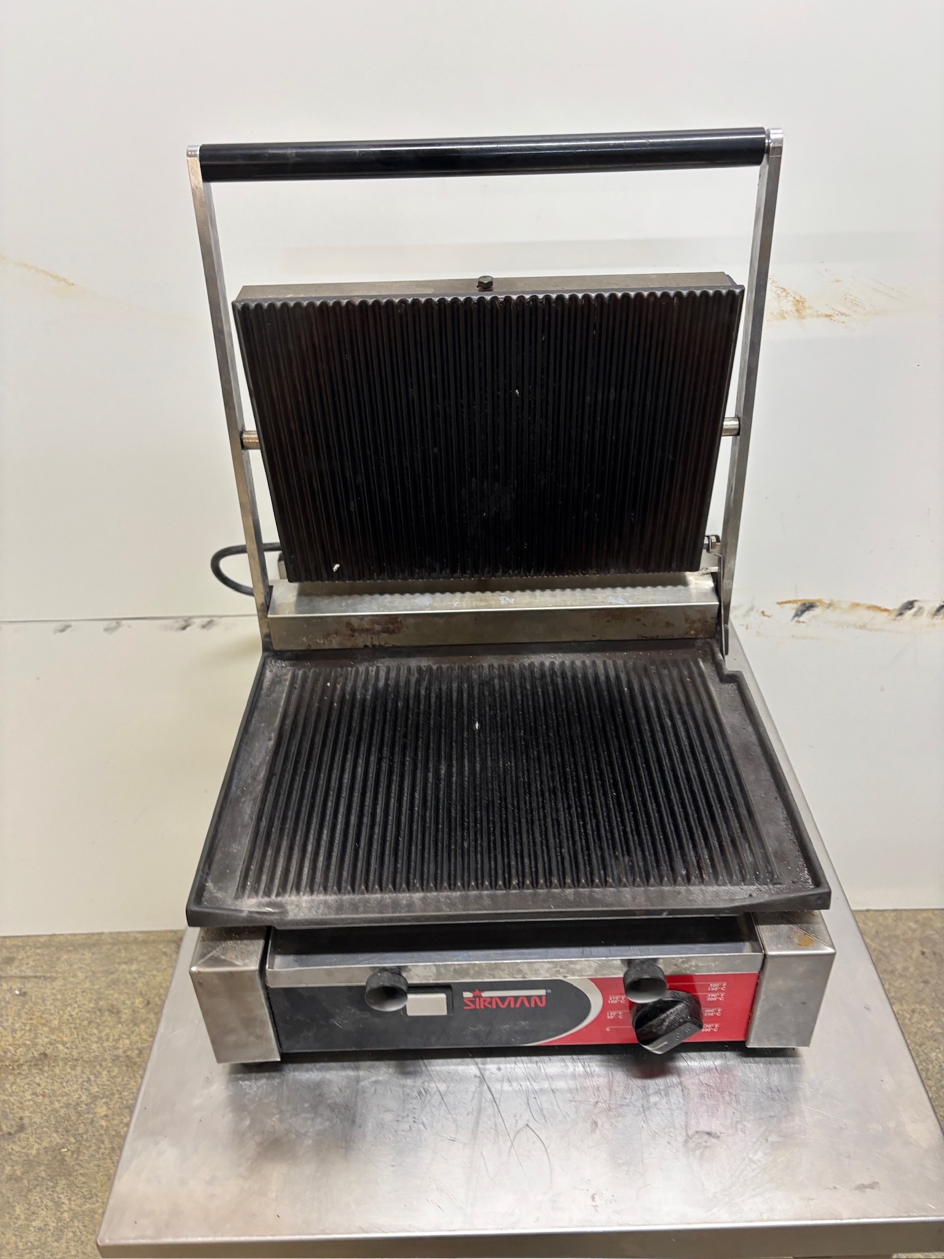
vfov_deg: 67.3
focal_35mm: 26
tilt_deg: -33.3
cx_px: 472
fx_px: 945
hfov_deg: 53.1
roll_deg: -0.4
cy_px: 630
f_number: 1.6
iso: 200
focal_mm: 5.96
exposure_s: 1/50
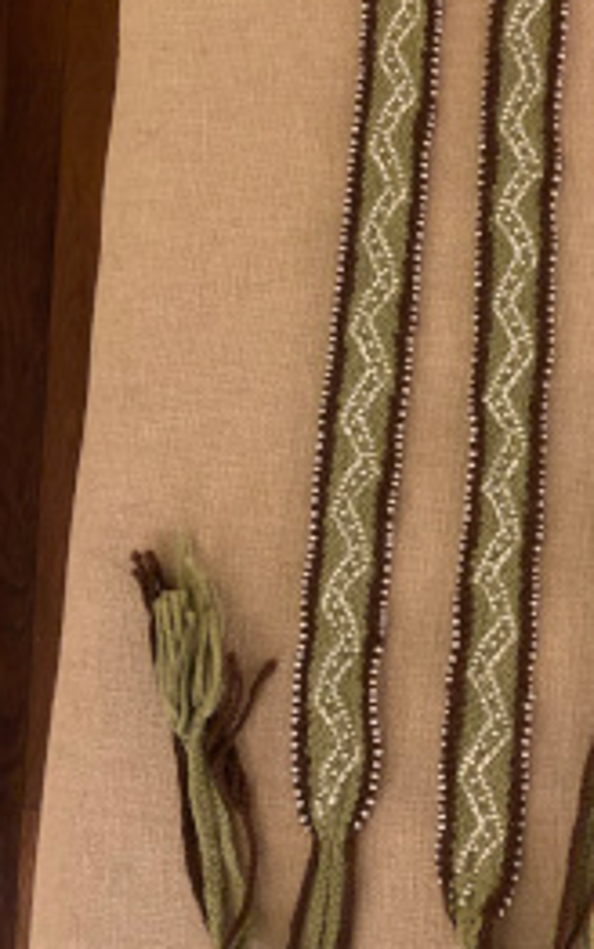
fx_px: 1087
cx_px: 471
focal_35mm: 42
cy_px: 380
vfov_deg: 46.9
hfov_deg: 29.9
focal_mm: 4.25
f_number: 1.8
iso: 640
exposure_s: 1/30
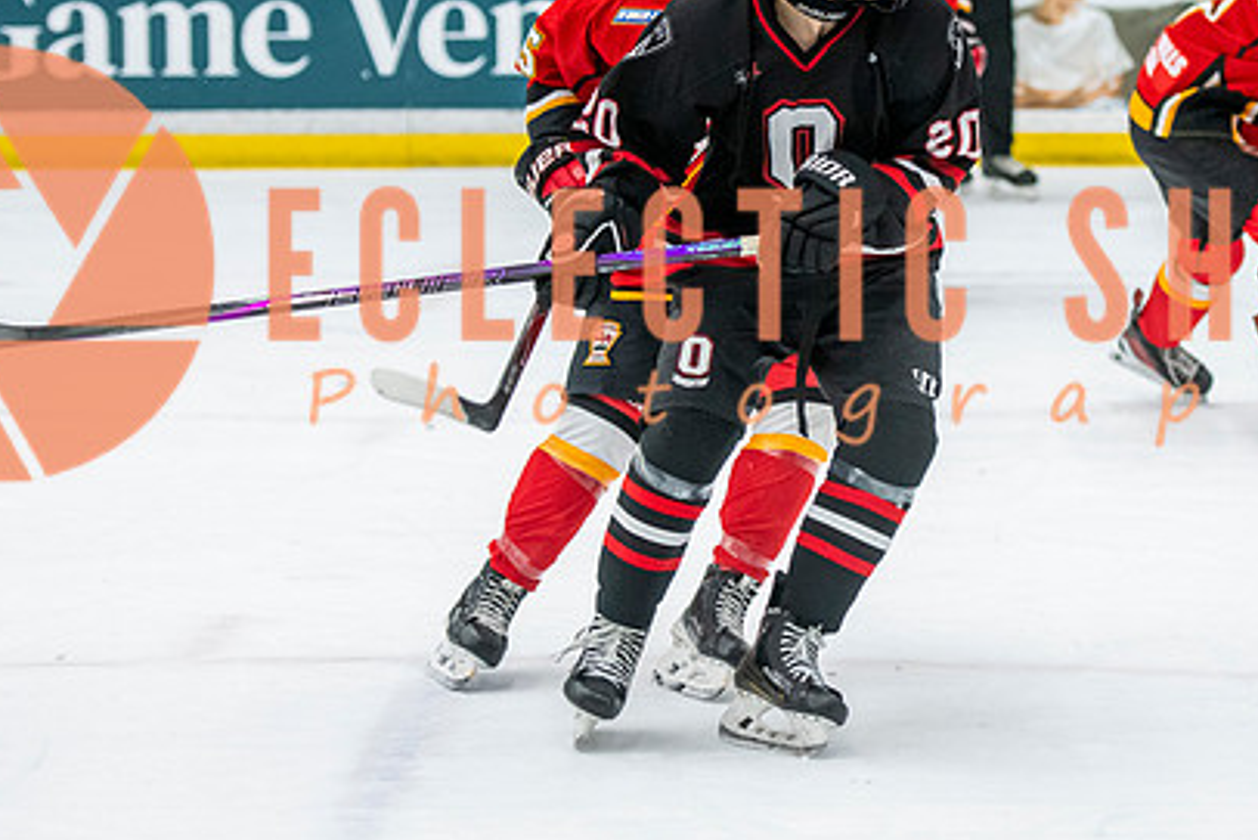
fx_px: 6117
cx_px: 843
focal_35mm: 175
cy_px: 272
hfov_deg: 11.7
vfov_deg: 7.8
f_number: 3.2
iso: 2000
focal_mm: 92
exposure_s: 1/640
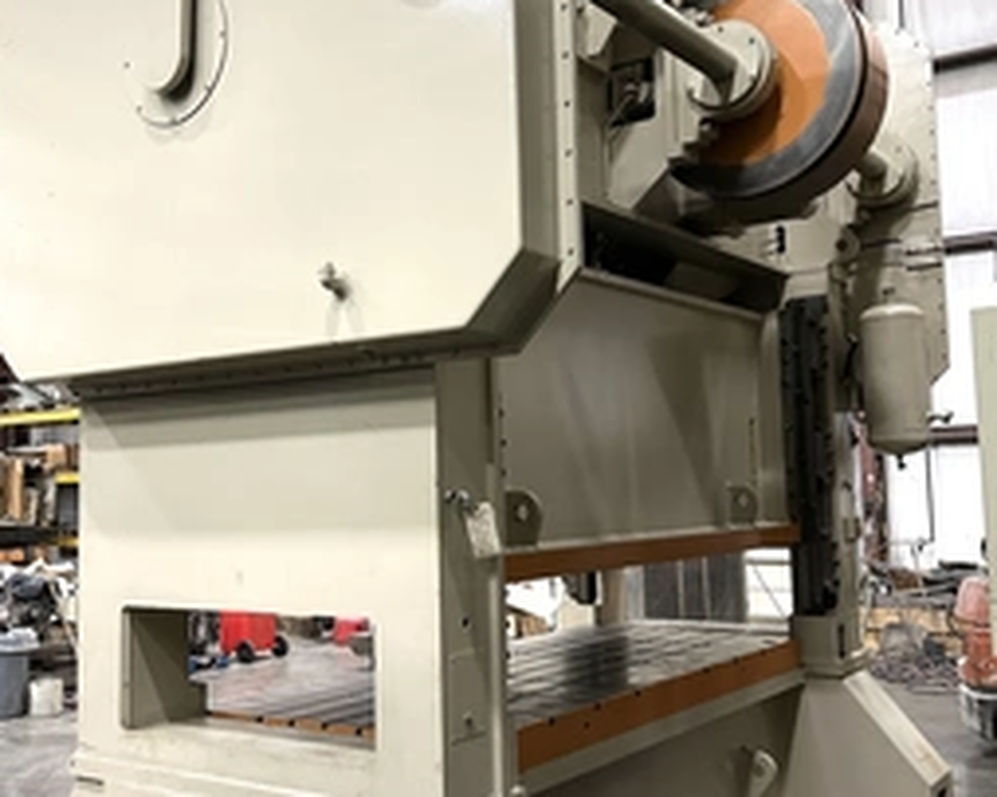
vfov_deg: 37.3
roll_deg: +2.0
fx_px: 1180
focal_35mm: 40
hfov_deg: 45.8
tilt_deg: +4.7
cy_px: 373
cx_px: 487
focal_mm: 5.7
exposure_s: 1/60
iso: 400
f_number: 1.5
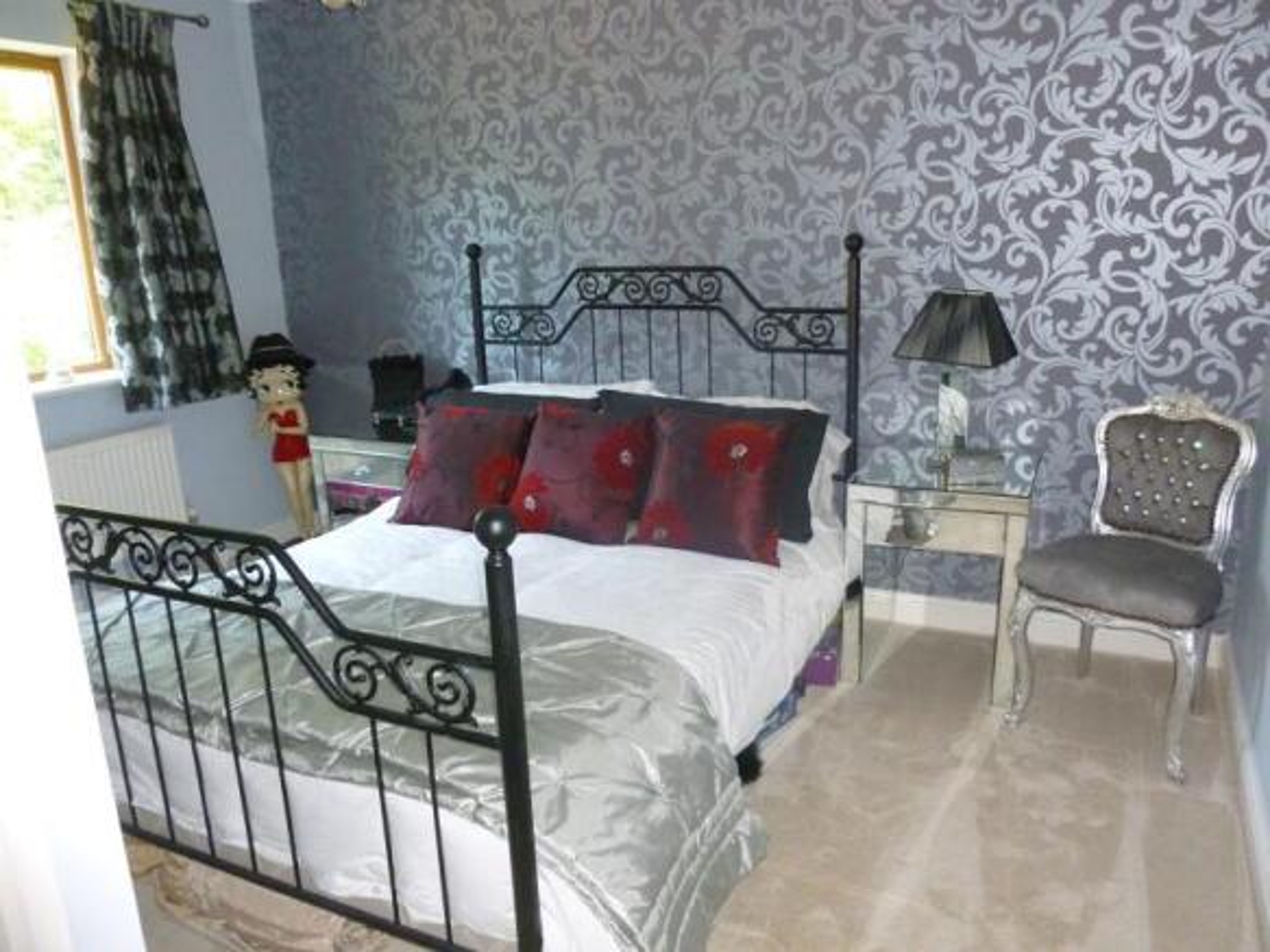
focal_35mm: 25
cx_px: 635
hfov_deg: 69.4
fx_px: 917
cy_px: 476
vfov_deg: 54.9
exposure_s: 1/60
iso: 500
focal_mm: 4.5
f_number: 3.1
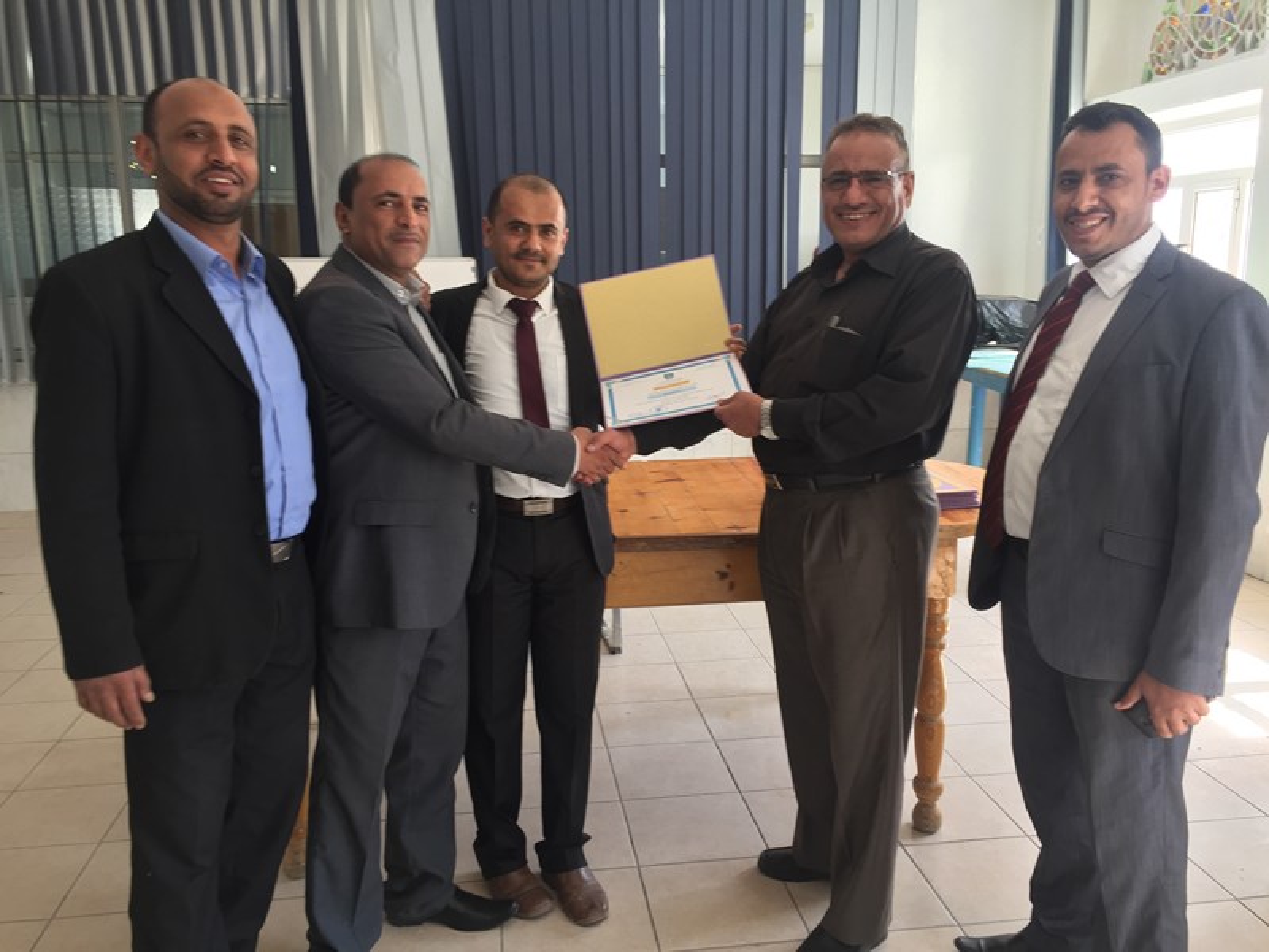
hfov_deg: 61.7
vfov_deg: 48.2
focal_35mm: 29
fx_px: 1063
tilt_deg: -9.5
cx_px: 634
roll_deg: -0.6
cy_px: 476
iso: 32
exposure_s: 1/33
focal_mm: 4.15
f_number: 2.2
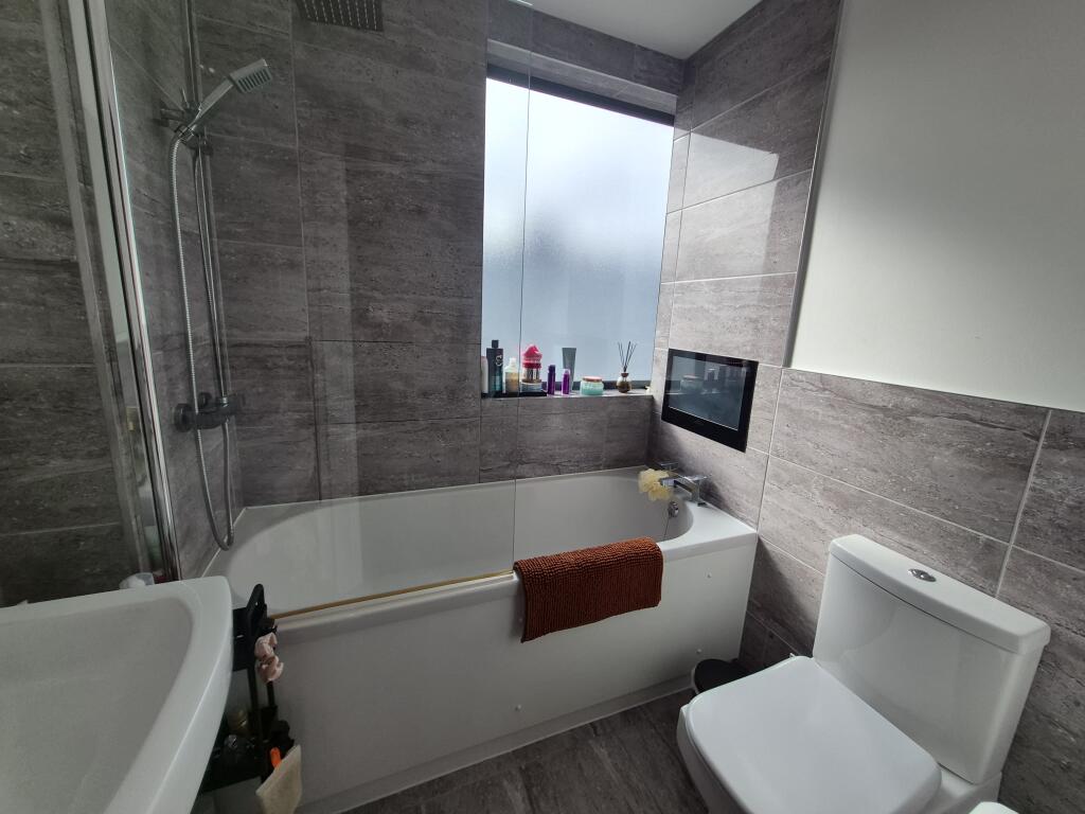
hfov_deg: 106.2
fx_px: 407
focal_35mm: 13
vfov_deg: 89.9
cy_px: 407
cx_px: 542
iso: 40
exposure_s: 1/491
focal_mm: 1.74
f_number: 2.2
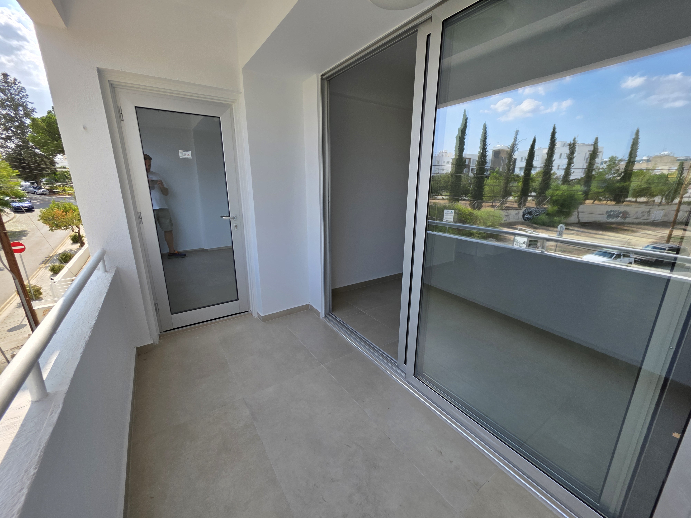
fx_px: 260
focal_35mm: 13
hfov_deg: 106.2
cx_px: 346
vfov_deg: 89.9
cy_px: 259
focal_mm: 2.2
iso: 40
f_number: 1.9
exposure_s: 1/1019
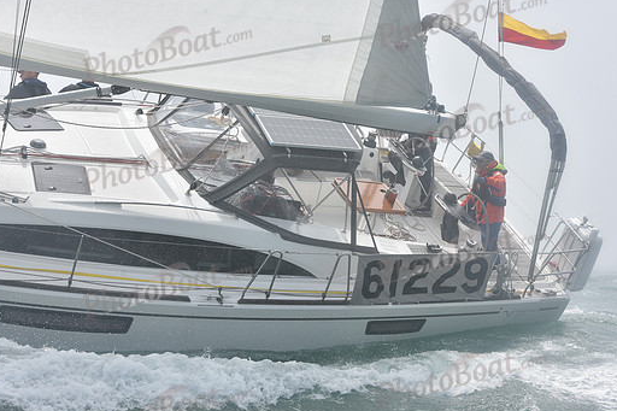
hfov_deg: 23.9
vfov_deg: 16.1
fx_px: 1456
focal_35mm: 85
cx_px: 316
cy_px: 208
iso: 320
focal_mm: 75
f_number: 11
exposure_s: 1/800
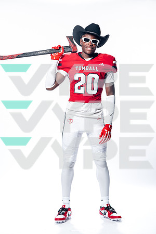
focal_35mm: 88
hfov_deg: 15.5
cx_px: 78
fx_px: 572
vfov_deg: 23.1
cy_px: 117
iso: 100
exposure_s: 1/250
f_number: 5.6
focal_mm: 88
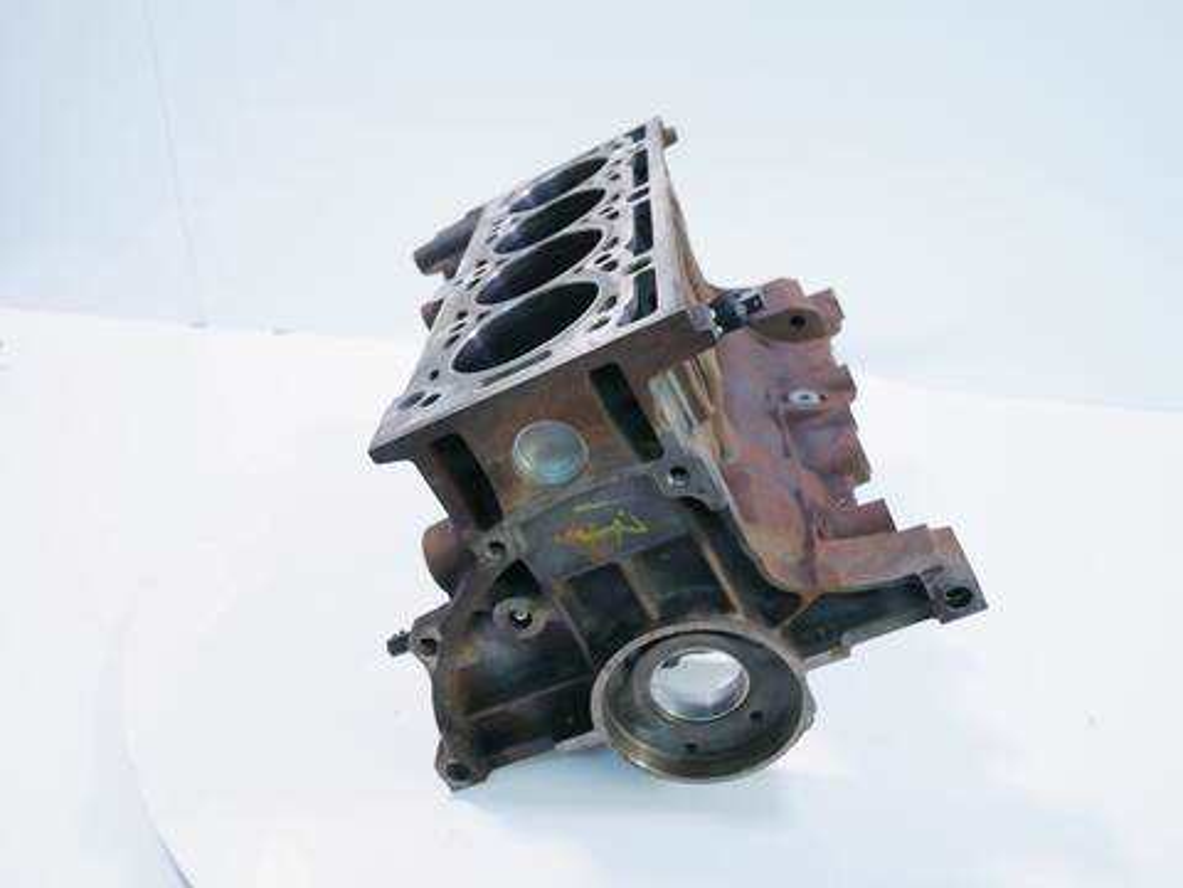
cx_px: 592
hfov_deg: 60.0
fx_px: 1025
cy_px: 444
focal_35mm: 30
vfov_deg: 46.8
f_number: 3.7
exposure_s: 1/60
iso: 320
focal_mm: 15
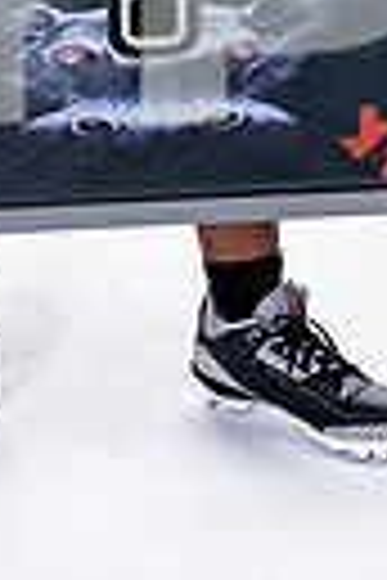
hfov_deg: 8.0
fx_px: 2757
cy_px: -328
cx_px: 99
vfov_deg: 11.5
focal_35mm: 171
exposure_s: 1/250
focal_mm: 49
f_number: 5
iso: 400
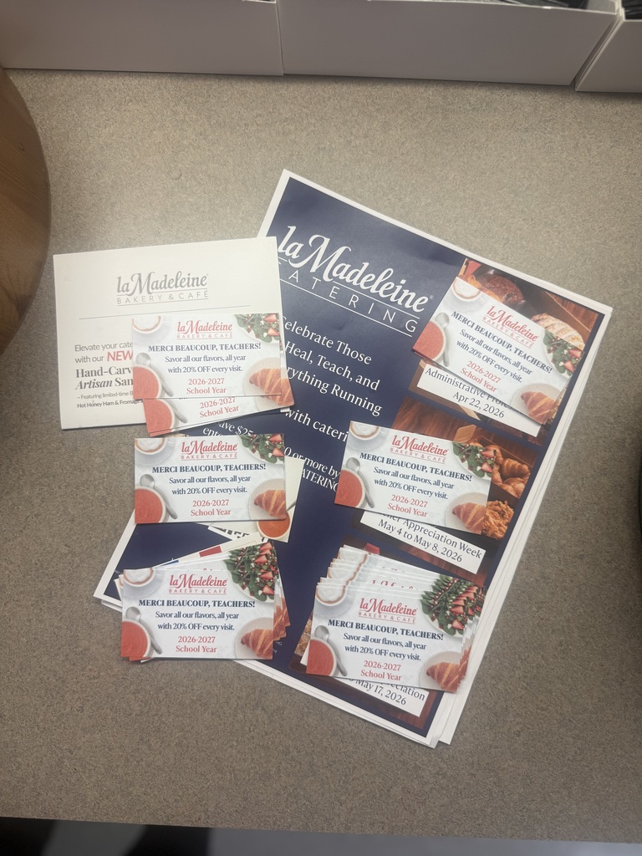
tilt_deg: -87.4
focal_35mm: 24
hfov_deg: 56.8
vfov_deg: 71.6
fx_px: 593
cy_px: 428
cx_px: 321
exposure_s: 1/120
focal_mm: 6.76
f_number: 1.78
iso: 80
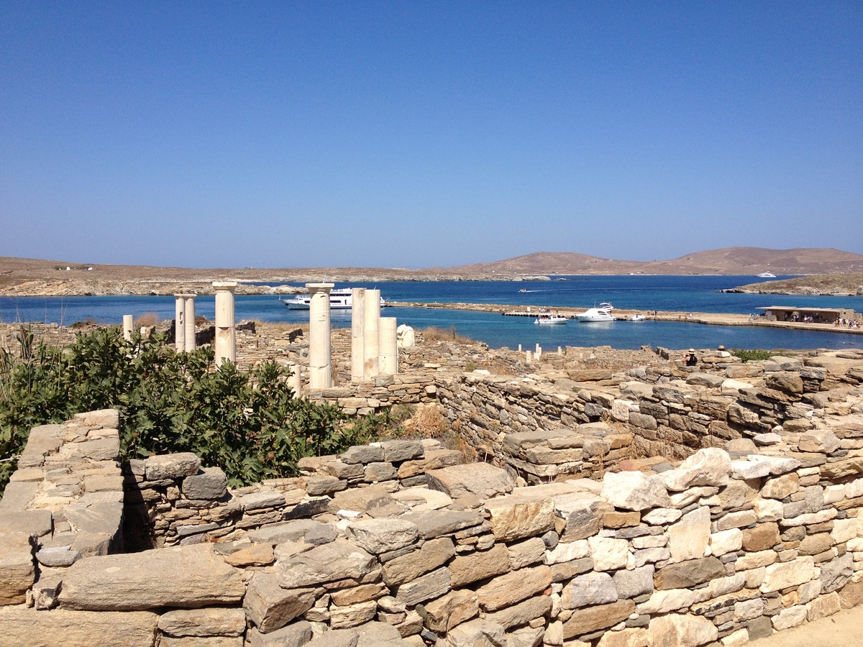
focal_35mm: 35
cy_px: 324
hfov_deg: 52.6
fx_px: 873
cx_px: 432
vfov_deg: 40.7
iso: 50
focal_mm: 4.28
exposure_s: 1/2404
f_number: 2.4
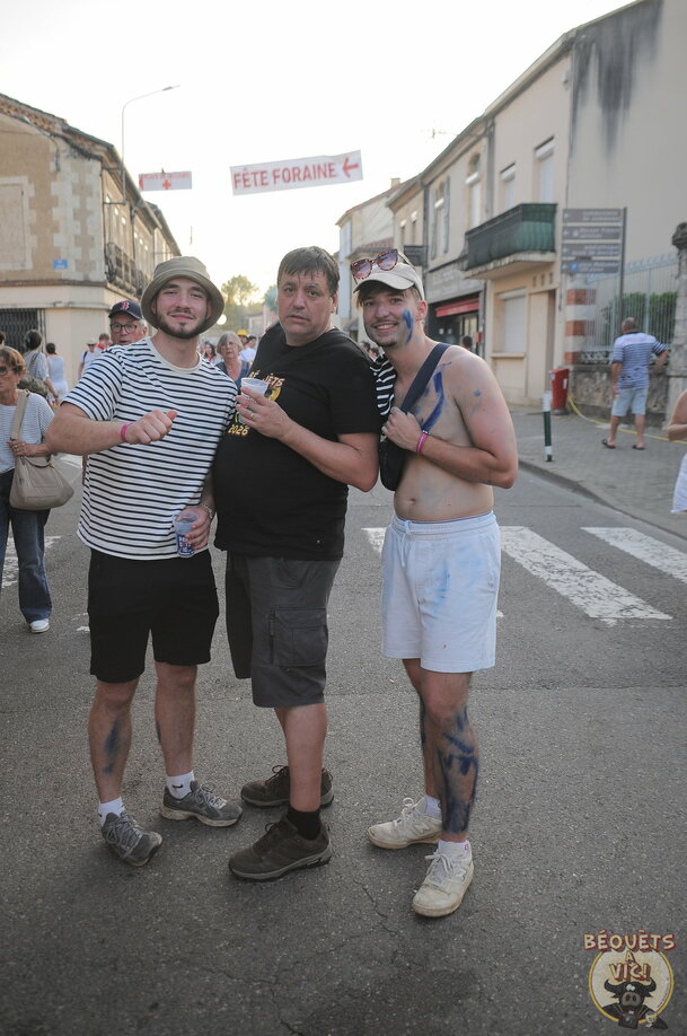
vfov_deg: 59.6
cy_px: 518
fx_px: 905
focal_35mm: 32
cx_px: 344
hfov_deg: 41.6
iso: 200
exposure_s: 1/125
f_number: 3
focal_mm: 21
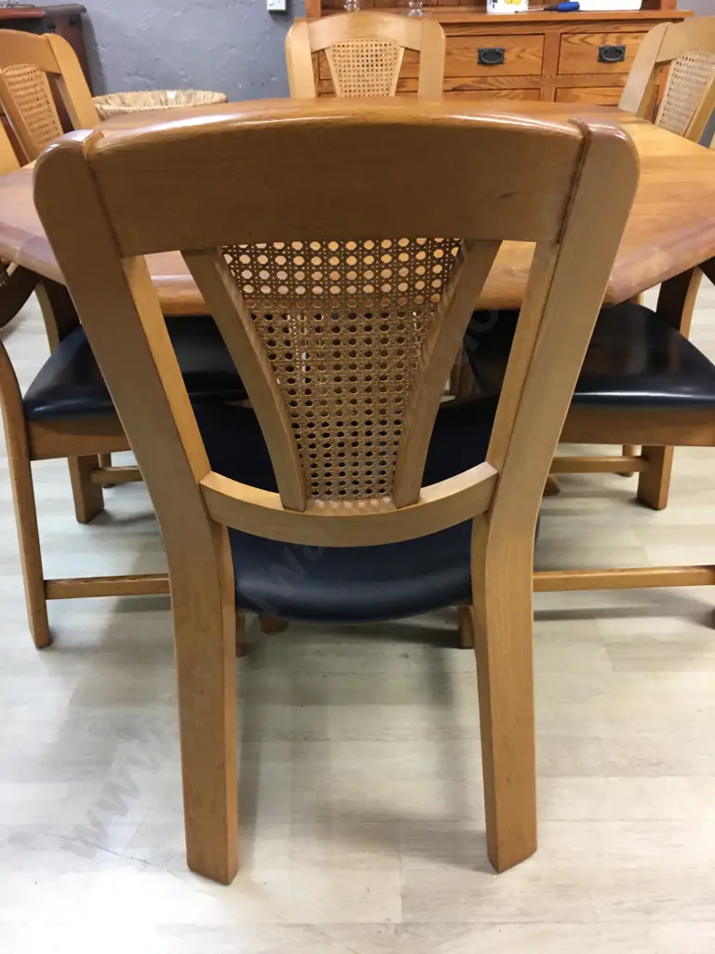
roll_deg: +1.5
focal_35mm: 29
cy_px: 477
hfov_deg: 48.2
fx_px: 799
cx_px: 358
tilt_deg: -29.6
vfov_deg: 61.7
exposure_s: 1/17
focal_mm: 4.15
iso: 80
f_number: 2.2
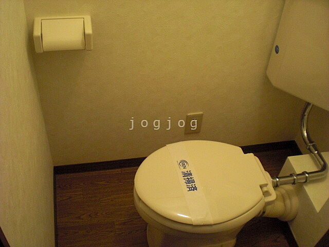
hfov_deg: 49.0
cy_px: 124
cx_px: 164
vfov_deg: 37.7
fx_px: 361
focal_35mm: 38
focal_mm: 6.3
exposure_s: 1/100
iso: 400
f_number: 3.1
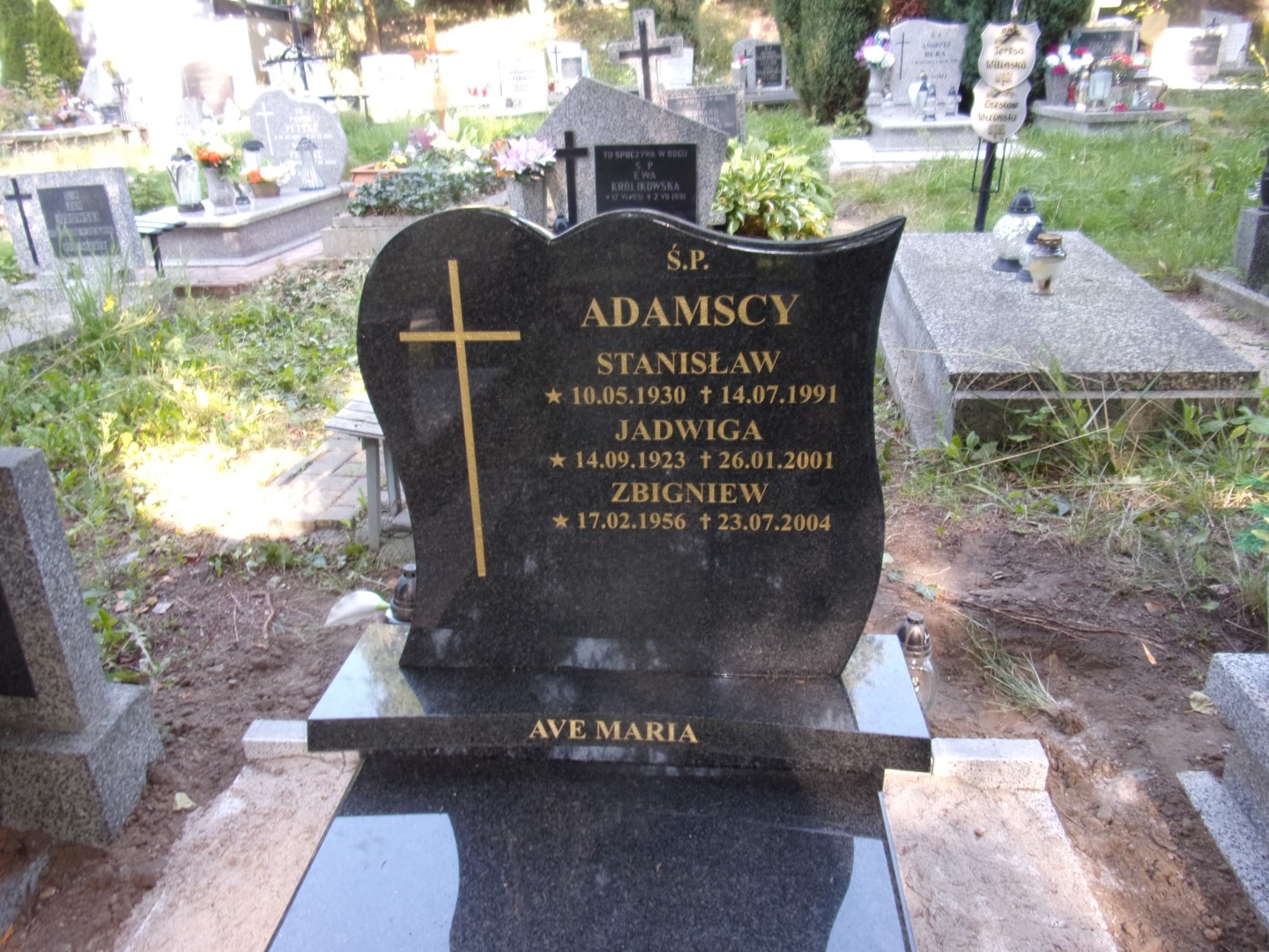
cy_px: 476
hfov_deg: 71.6
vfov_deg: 56.8
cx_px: 634
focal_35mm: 24
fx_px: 880
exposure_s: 1/34
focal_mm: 4.3
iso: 80
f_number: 3.3
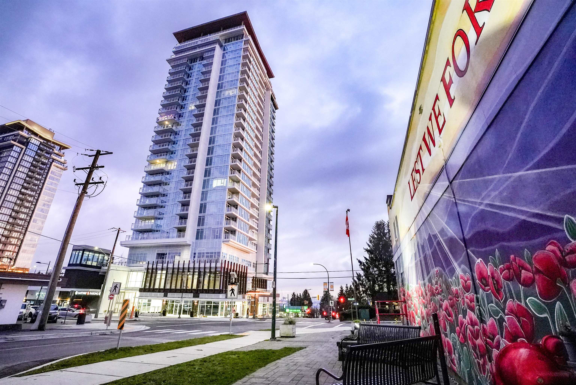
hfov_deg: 96.7
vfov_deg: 73.8
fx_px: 256
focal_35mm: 16
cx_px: 288
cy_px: 192
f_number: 8
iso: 12800
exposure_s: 1/80
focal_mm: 16
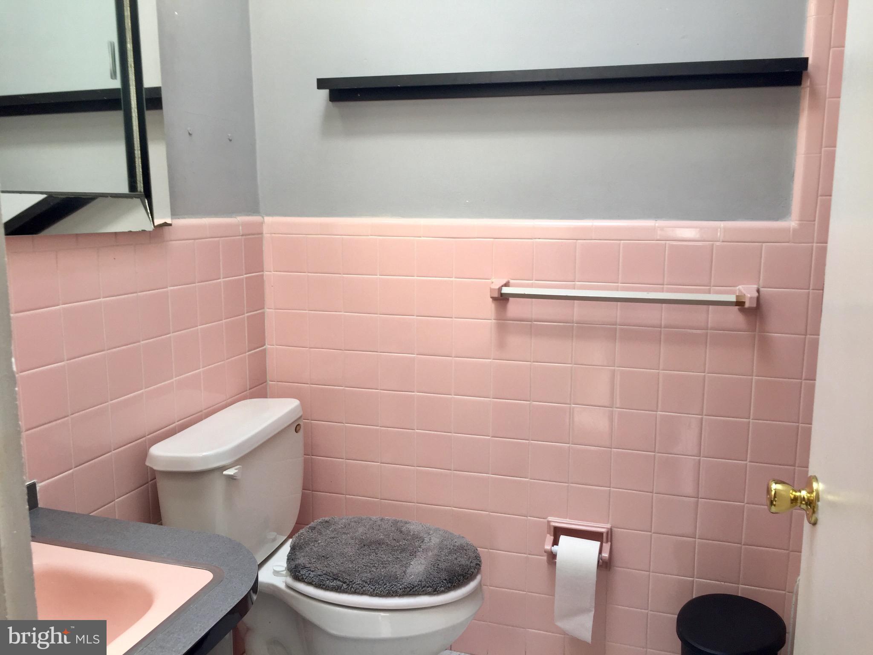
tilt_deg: -8.9
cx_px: 436
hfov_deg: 61.7
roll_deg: +0.5
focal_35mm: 29
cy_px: 328
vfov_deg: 48.2
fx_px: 731
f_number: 2.2
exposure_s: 1/50
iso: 32
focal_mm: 4.15
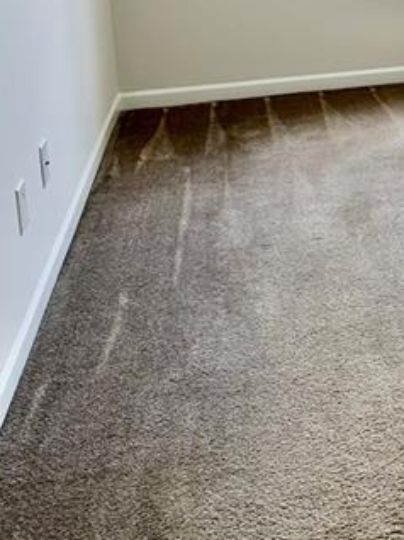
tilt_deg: -9.6
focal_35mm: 58
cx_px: 474
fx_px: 904
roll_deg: +1.5
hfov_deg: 23.3
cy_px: -36
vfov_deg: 30.2
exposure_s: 1/174
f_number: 1.78
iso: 64
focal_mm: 6.86
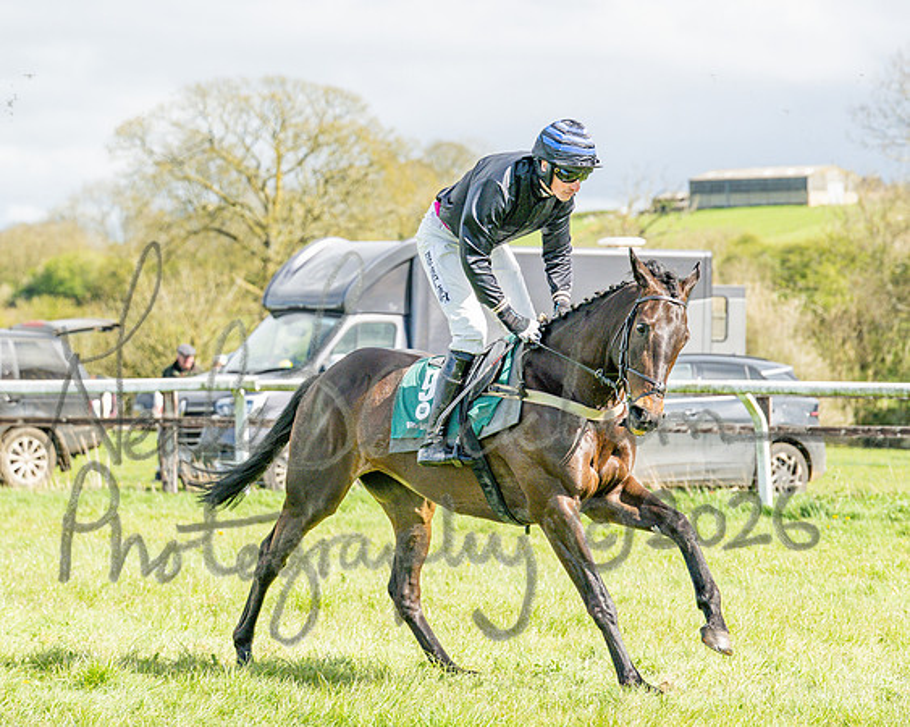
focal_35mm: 155
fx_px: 4186
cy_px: 364
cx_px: 546
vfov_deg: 9.9
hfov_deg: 12.4
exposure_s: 1/2500
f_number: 4
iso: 200
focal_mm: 92
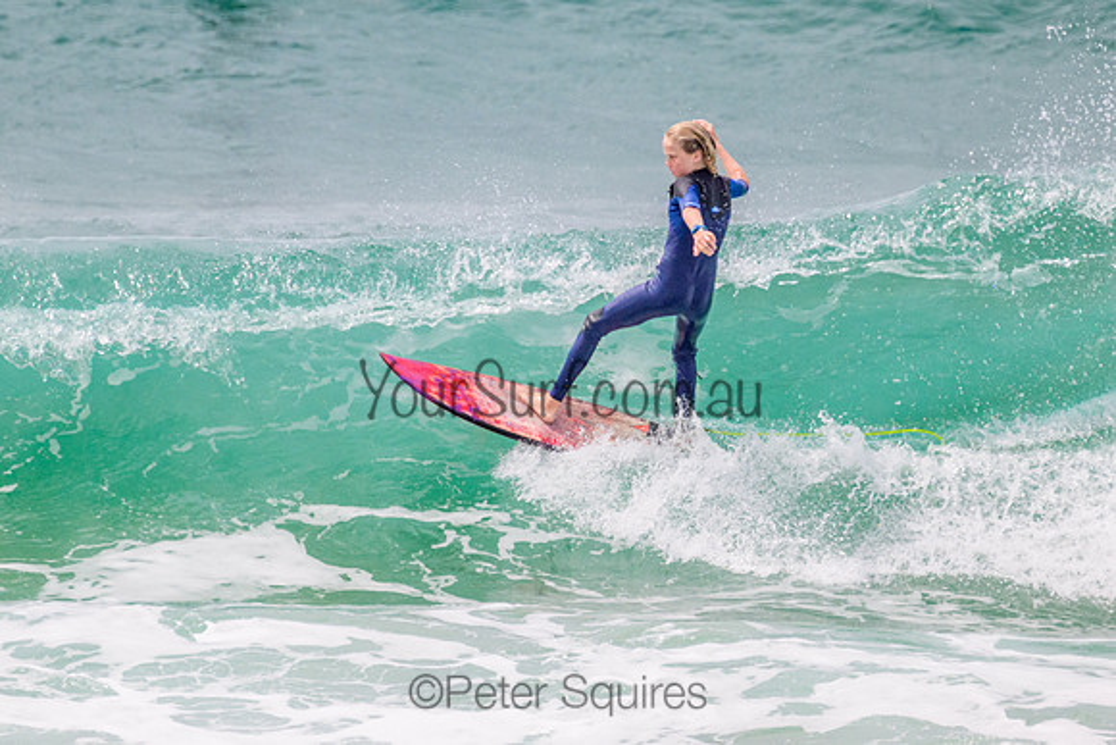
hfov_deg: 2.0
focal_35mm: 1017
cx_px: 594
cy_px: 271
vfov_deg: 1.4
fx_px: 31548
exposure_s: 1/2000
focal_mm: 800
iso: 1000
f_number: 11
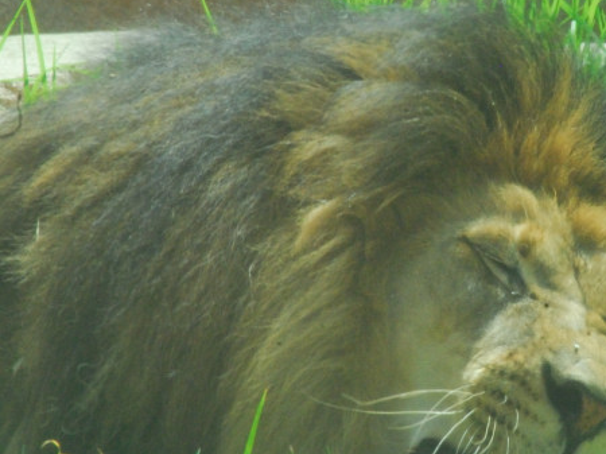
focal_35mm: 770
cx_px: 485
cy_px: 266
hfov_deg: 2.6
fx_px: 13473
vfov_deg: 1.9
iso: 1600
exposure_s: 1/90
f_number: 32
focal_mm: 300
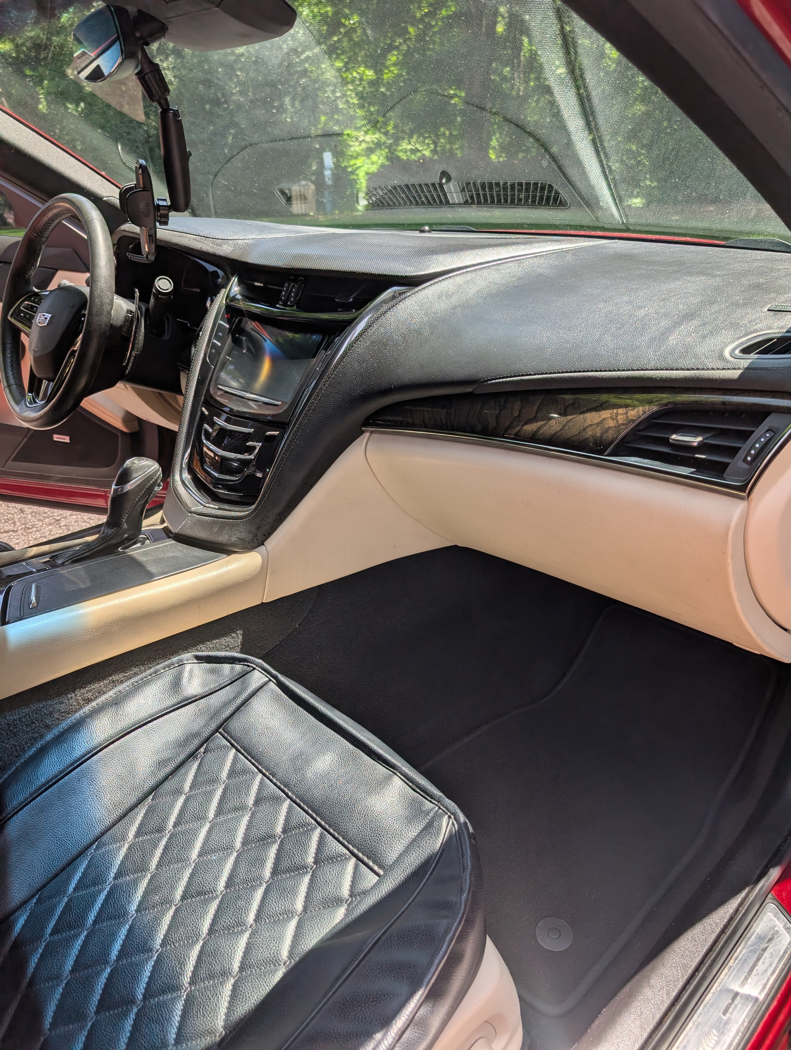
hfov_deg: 56.9
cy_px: 525
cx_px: 396
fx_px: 729
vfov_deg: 71.5
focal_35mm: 24
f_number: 1.68
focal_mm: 6.9
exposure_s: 1/2941
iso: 19
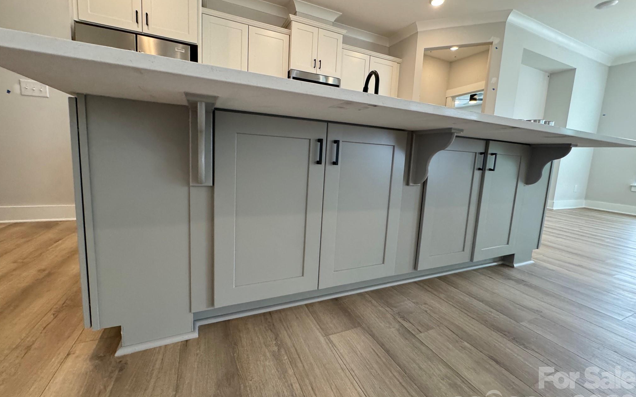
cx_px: 317
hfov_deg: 101.5
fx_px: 260
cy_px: 188
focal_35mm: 15
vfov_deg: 74.7
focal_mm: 2.22
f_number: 2.2
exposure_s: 1/120
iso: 250
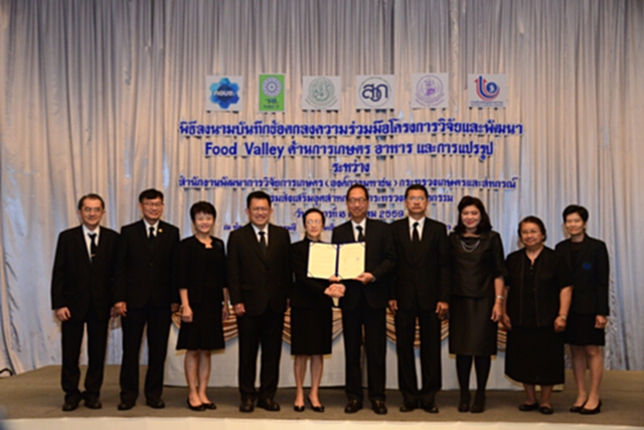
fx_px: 716
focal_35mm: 40
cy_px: 215
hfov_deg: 48.4
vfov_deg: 33.4
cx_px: 322
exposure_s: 1/125
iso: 4000
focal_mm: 40
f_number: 4.5
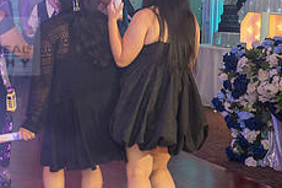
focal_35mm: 116
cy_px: 46
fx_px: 908
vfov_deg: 11.8
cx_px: -64
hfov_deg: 16.8
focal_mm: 46
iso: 1250
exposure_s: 1/200
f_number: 2.8
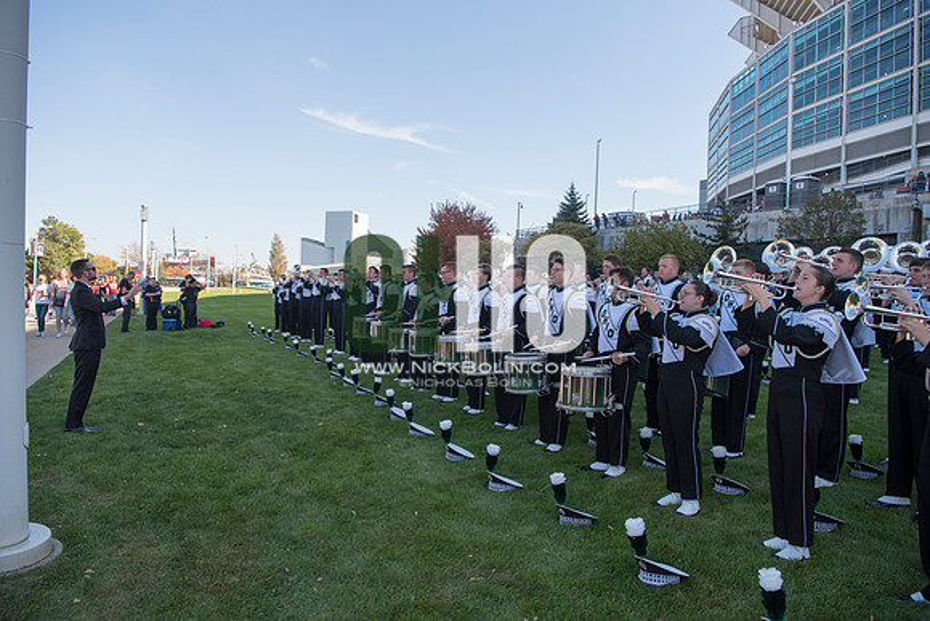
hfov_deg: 73.7
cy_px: 310
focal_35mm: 24
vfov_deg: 53.2
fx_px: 620
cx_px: 465
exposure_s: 1/1250
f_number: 5
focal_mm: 24
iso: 400
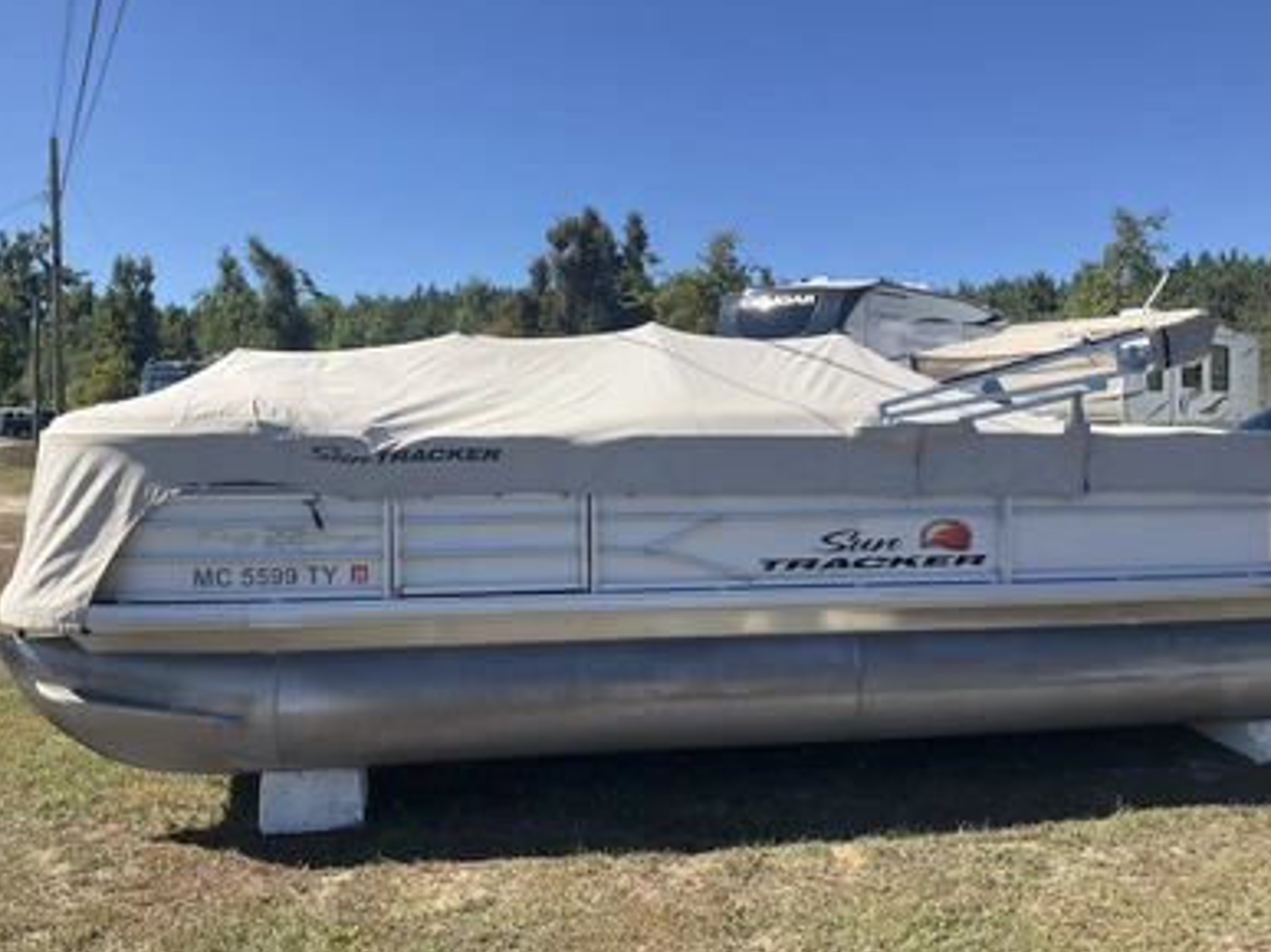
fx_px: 1101
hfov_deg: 60.0
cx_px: 644
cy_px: 473
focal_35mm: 30
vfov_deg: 46.8
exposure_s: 1/1675
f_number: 1.8
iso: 25
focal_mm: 3
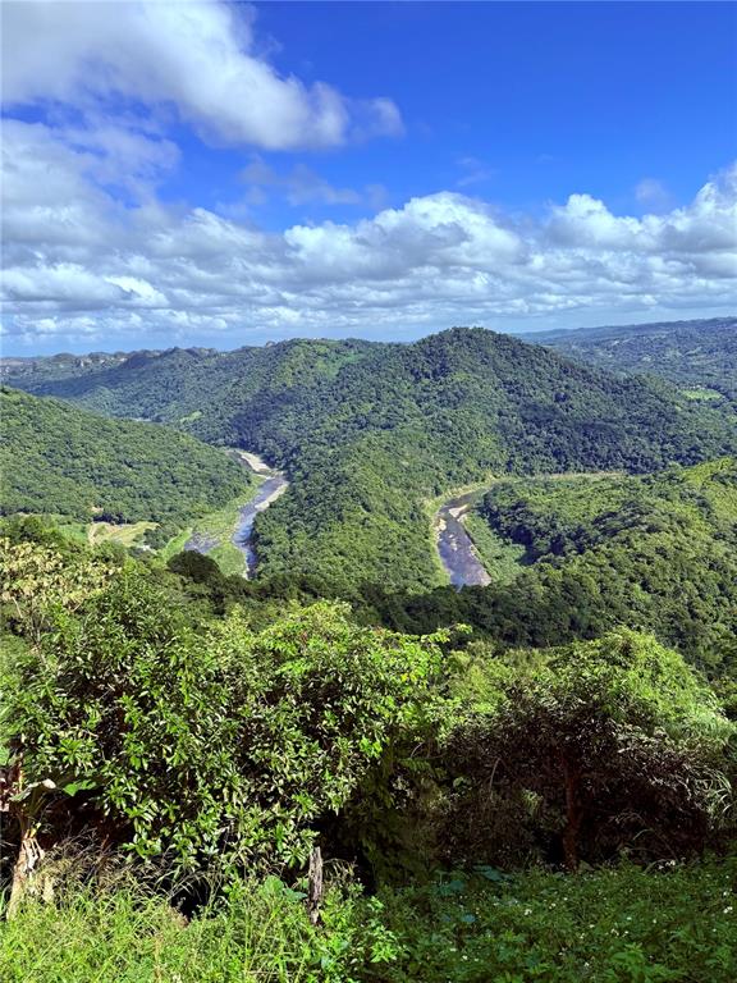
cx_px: 368
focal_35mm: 24
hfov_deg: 56.8
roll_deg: +2.8
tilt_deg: -12.4
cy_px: 492
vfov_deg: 71.6
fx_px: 681
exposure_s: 1/4673
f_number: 1.78
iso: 80
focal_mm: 6.76
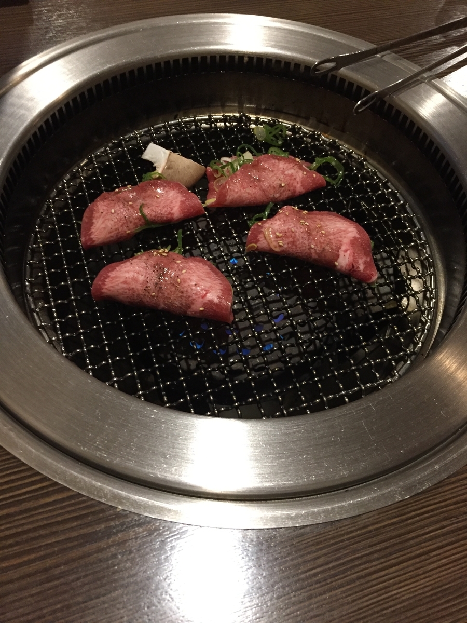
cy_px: 312
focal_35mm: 29
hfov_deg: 48.2
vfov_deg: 61.7
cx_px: 234
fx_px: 522
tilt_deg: -57.7
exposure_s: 1/30
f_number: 2.2
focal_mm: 4.15
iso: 200
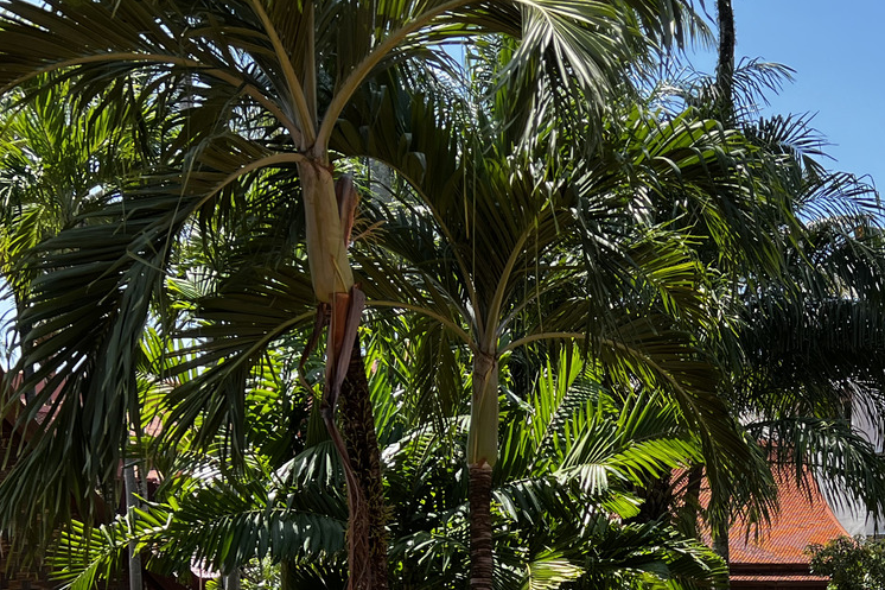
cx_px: 661
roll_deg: +0.6
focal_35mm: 58
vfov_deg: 22.1
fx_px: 1425
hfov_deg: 33.8
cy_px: 649
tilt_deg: -2.6
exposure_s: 1/1009
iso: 50
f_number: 1.5
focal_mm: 5.7
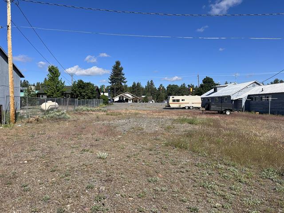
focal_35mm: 26
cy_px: 106
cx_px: 142
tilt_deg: +0.1
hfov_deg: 67.3
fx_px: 213
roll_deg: -0.4
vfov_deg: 53.1
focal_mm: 5.1
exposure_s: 1/4149
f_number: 1.6
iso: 50
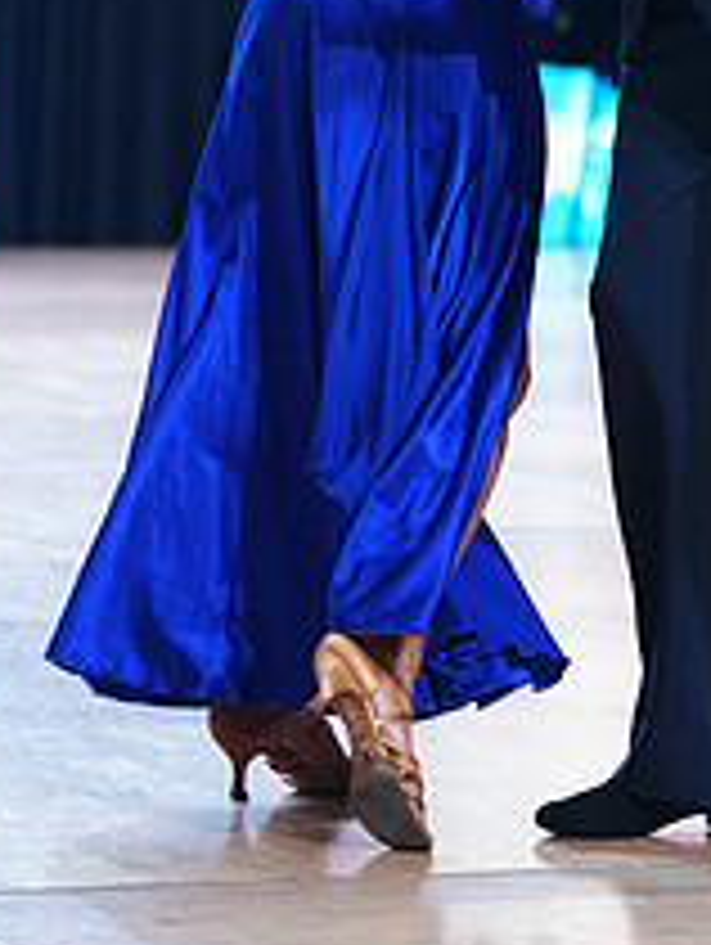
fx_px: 6751
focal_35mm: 247
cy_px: -238
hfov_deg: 6.0
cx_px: 592
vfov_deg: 7.9
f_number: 2.8
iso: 1000
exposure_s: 1/500
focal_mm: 93
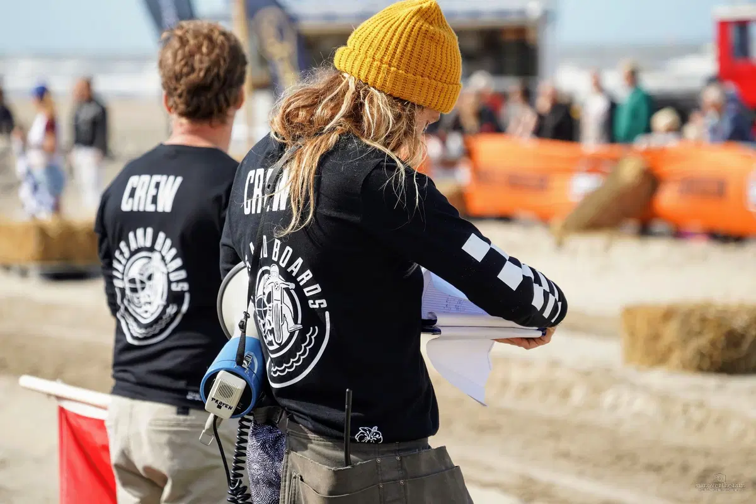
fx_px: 3612
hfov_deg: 11.9
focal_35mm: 172
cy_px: 252
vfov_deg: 8.0
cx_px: 378
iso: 100
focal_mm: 172
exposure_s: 1/320
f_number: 5.6
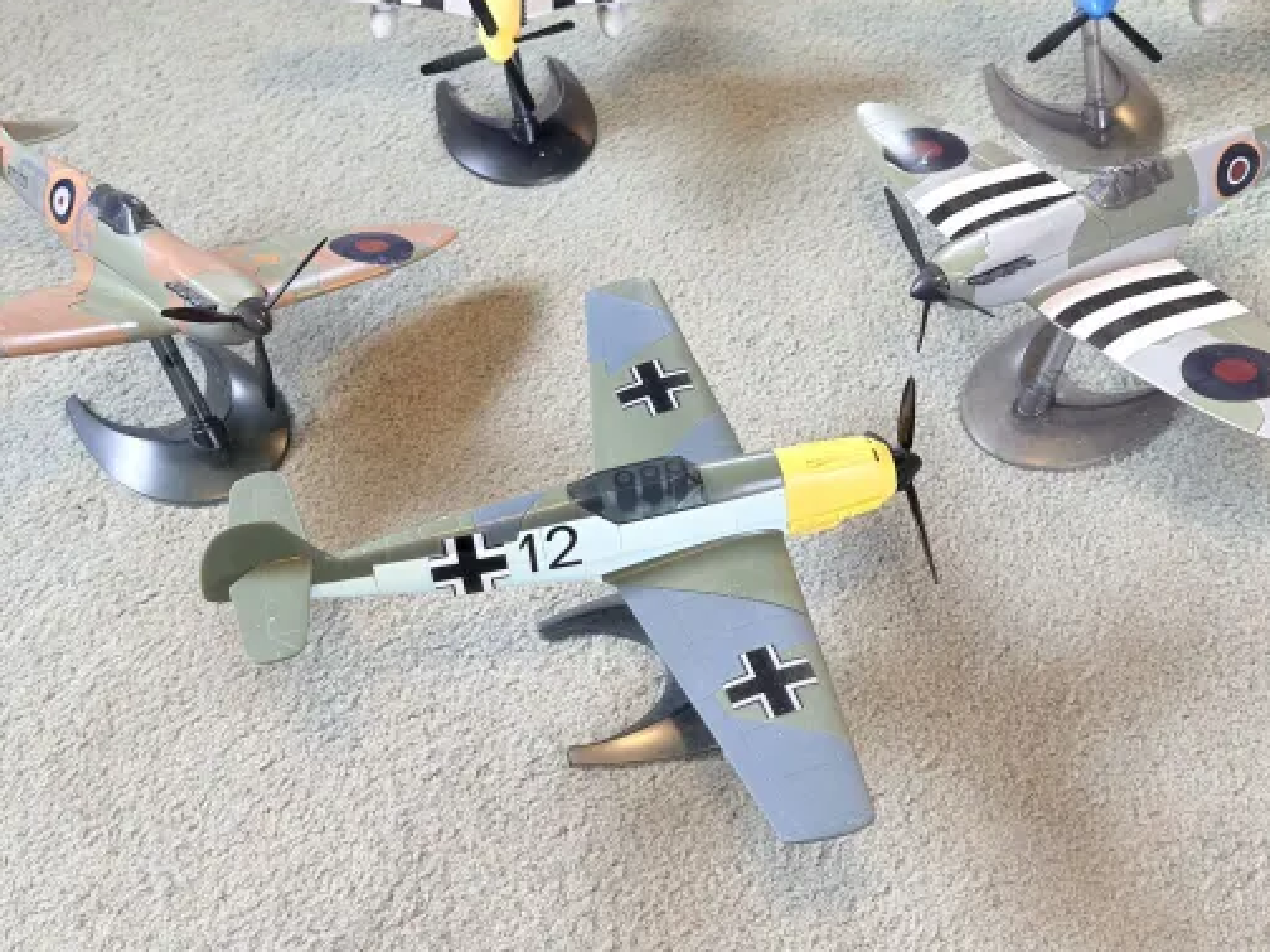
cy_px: 383
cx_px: 663
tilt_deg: -44.7
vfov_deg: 29.0
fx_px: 1834
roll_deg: +2.0
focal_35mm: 50
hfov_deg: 38.2
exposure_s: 1/60
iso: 160
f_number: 1.78
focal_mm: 6.76
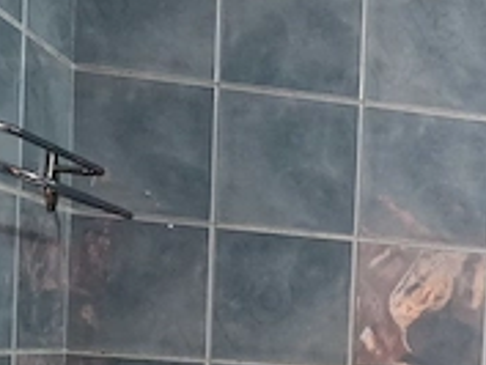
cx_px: 695
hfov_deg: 21.6
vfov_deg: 18.0
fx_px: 1096
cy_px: 434
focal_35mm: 78
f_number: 1.8
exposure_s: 1/100
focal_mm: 5.4
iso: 640
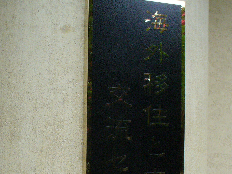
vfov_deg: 22.3
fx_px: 436
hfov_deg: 29.8
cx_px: 94
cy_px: 134
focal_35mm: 65
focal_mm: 6.1
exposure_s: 1/500
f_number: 2.8
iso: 400
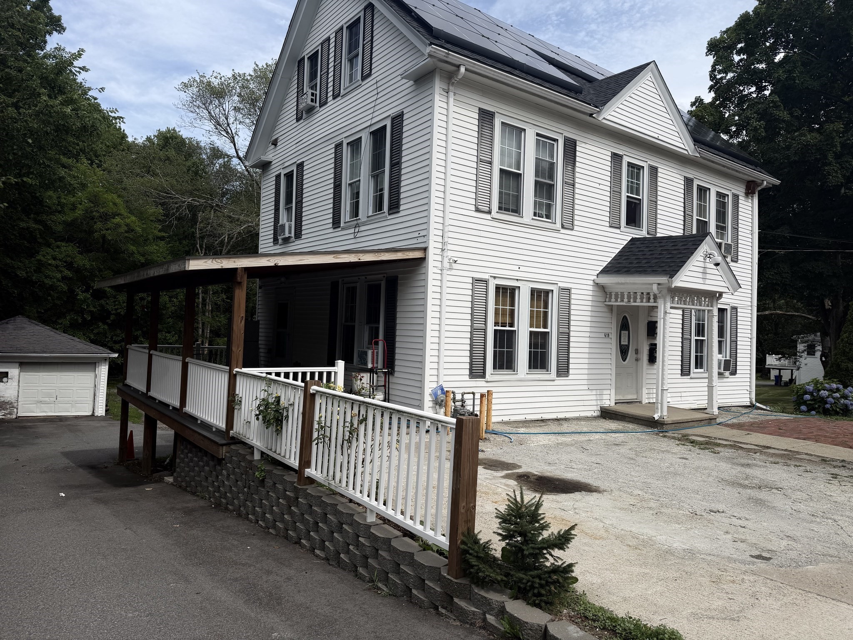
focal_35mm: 24
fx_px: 591
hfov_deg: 71.6
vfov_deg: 56.8
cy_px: 320
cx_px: 426
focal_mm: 6.76
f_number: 1.78
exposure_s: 1/4673
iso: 80
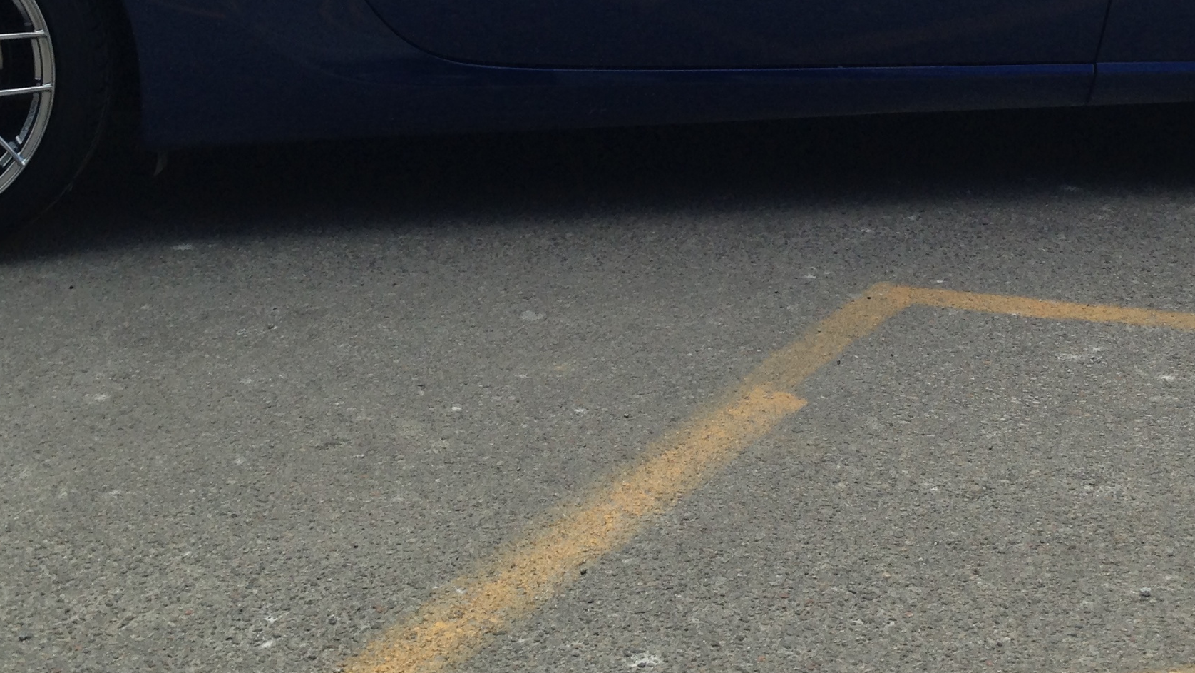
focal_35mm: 70
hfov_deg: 30.1
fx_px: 2218
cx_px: 631
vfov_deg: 16.8
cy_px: -49
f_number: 2.4
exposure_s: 1/1106
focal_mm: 4.13
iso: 50
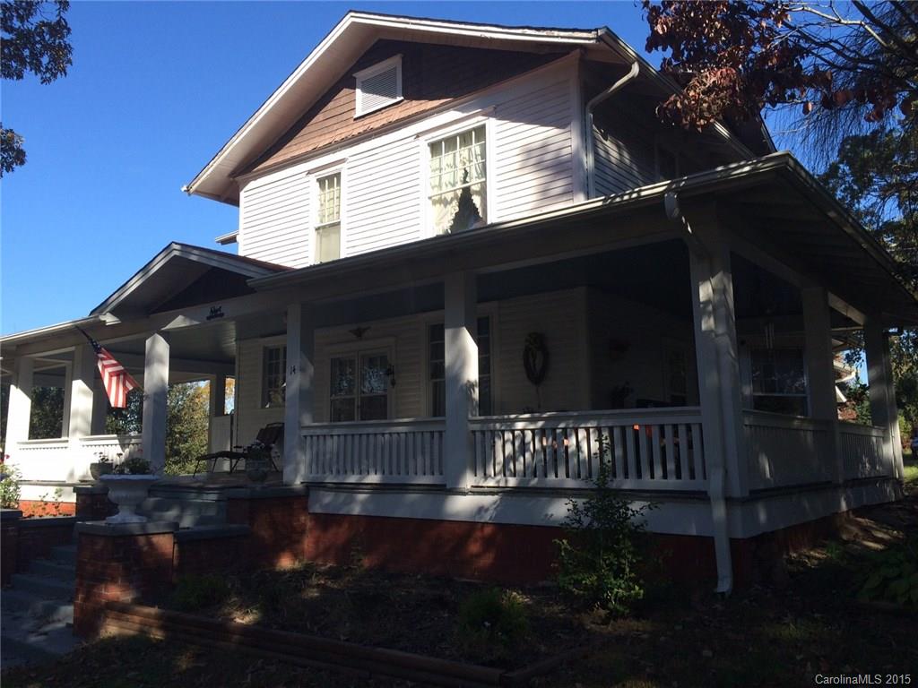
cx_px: 459
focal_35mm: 29
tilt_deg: +8.9
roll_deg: +1.2
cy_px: 344
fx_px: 769
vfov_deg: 48.2
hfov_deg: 61.7
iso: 32
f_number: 2.2
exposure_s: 1/1140
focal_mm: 4.15
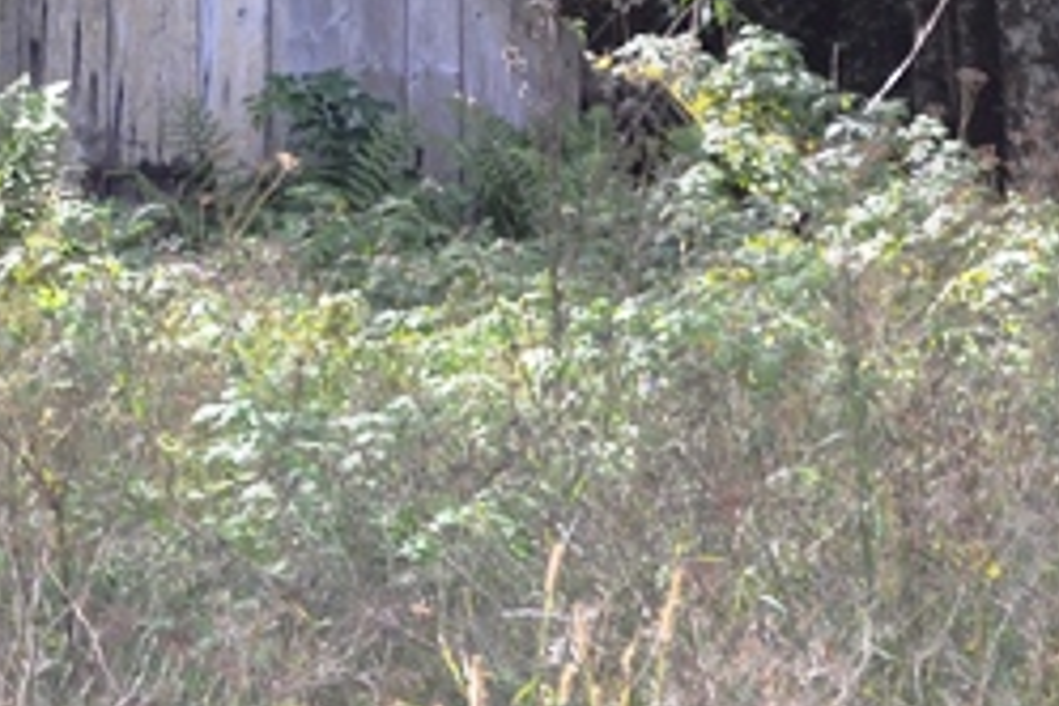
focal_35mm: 381
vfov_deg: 3.6
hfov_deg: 5.4
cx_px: 119
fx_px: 11216
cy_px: -289
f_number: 5.6
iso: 160
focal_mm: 55
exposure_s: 1/125
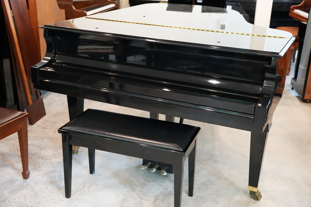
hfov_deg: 46.4
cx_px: 156
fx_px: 363
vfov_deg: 31.9
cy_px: 104
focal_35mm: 42
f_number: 2.8
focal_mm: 28
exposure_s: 1/160
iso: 5000
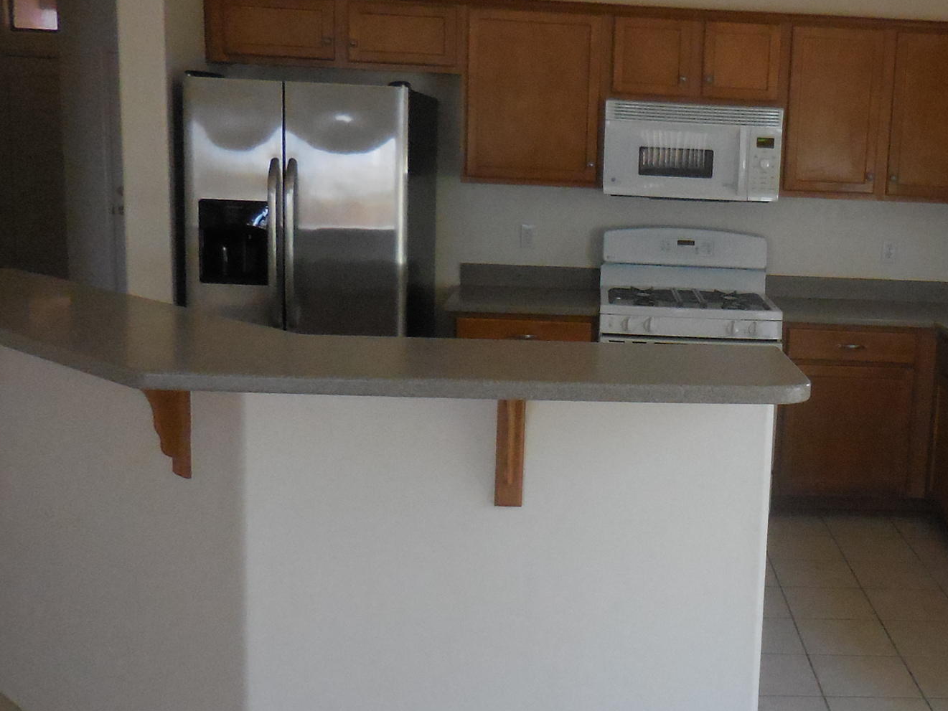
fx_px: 1178
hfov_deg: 42.5
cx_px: 712
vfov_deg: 33.6
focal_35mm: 43
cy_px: 354
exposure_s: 1/250
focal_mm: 4.5
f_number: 3.3
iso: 800
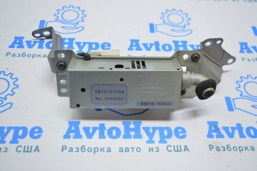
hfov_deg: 46.4
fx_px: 300
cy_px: 86
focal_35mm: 42
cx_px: 128
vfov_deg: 31.8
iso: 400
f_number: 4.2
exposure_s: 1/50
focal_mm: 28
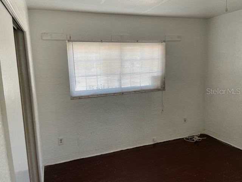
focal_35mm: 26
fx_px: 182
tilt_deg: -8.0
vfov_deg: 53.1
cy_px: 91
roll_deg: +2.0
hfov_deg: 67.3
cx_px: 121
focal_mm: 4.2
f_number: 1.6
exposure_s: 1/120
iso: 80
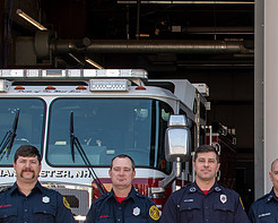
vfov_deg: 15.8
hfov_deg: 19.1
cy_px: 205
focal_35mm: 96
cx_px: 313
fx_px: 790
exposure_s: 1/80
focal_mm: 18
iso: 250
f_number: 8
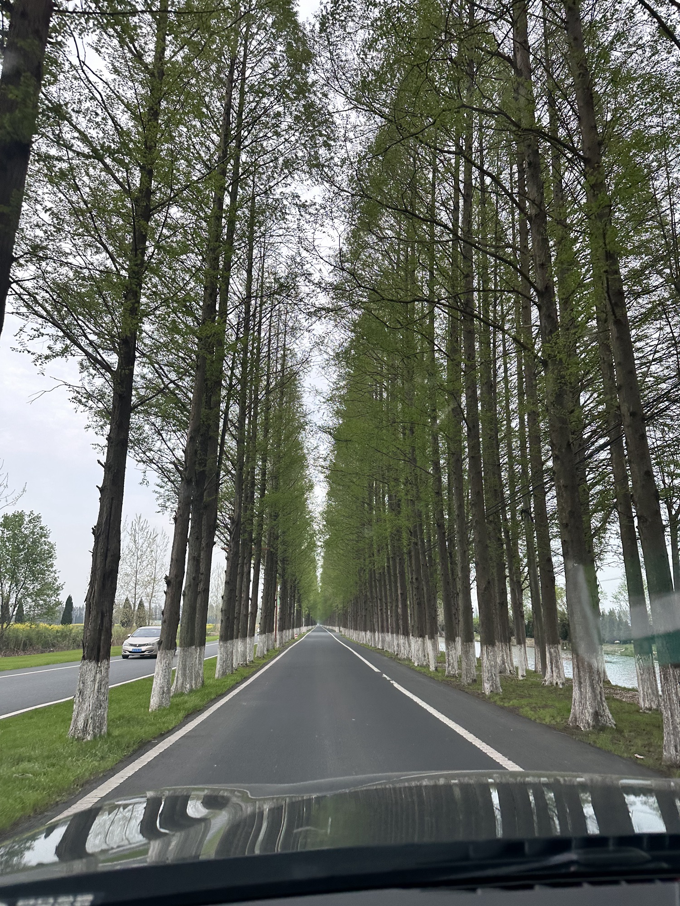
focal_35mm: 24
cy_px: 453
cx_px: 340
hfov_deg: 56.8
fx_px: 629
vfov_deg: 71.6
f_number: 1.78
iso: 80
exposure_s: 1/334
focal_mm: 6.86
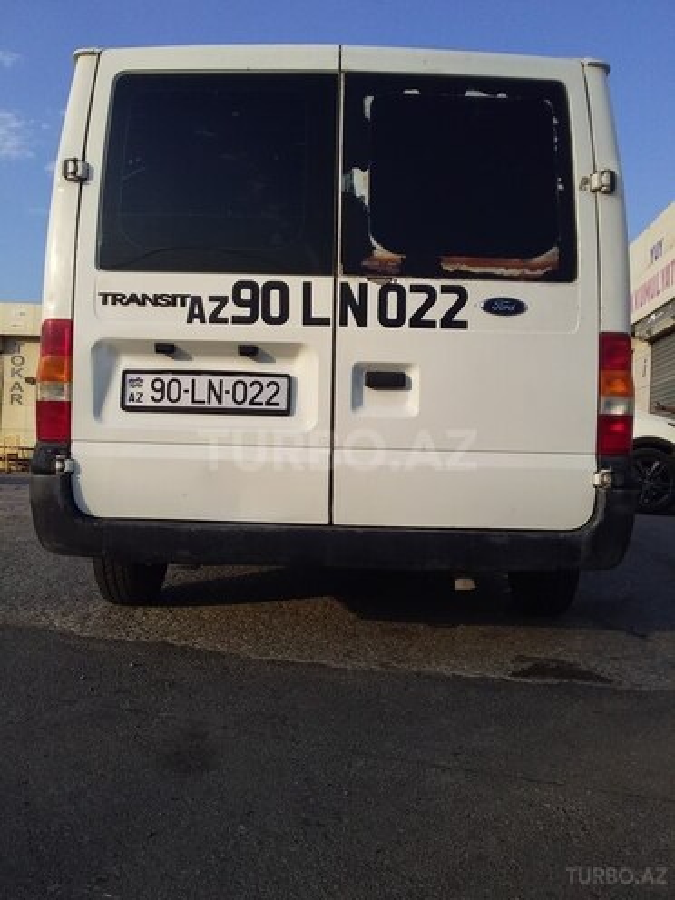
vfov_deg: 58.4
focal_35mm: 31
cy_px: 450
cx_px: 338
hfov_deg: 45.4
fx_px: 806
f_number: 2.2
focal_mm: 3.3
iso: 40
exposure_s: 1/1263
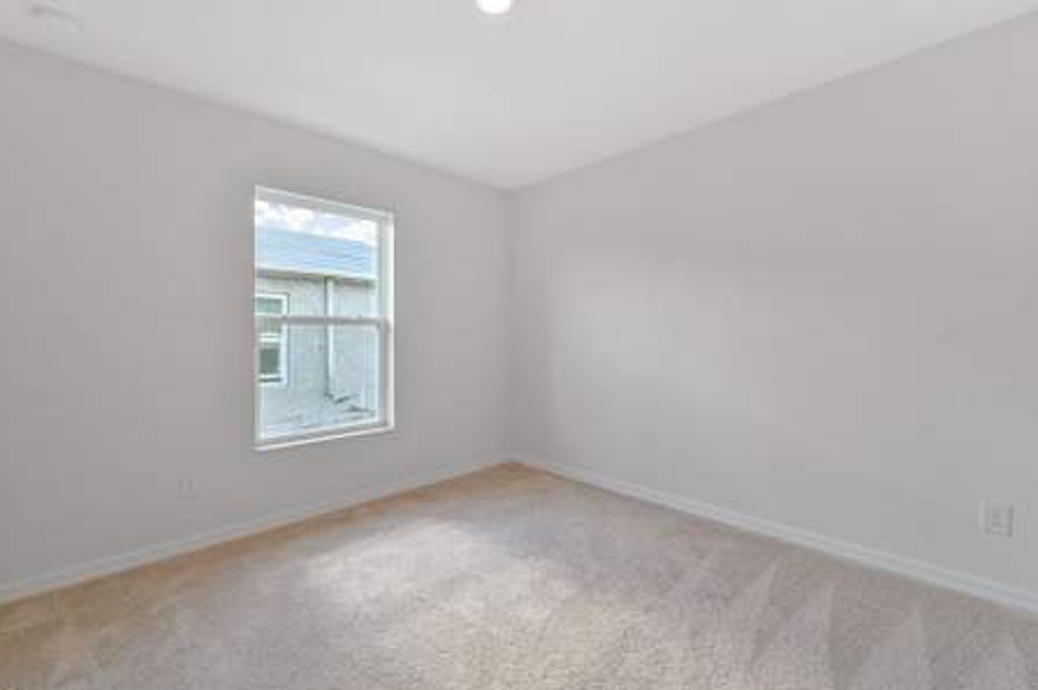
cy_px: 351
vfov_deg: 77.2
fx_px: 432
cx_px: 491
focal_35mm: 15
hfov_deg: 100.3
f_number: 6.3
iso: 800
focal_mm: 14
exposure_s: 1/125
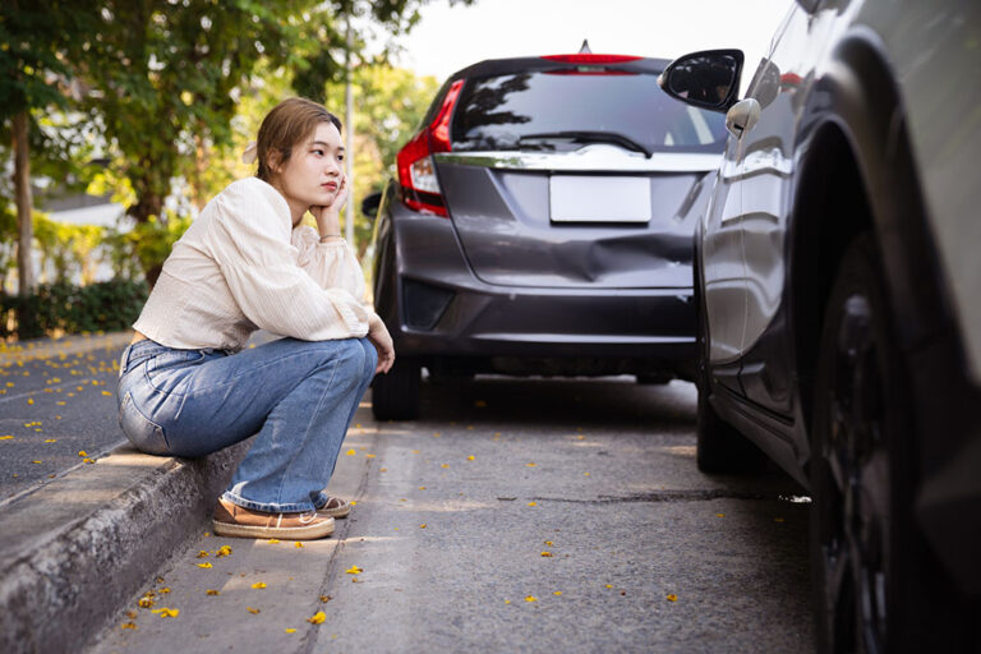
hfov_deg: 40.3
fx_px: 1335
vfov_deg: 27.5
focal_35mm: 49
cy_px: 327
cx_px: 490
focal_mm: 49
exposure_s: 1/250
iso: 100
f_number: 2.8
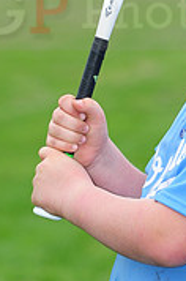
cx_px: 197
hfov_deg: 2.5
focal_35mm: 538
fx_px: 4185
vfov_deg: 3.8
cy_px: 0
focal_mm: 165
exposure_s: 1/640
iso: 400
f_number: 5
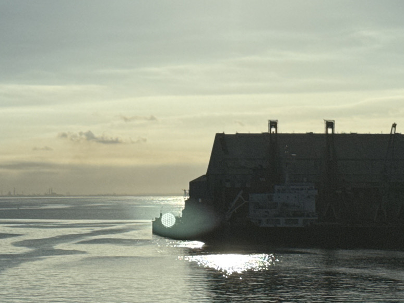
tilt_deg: +6.6
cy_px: 28
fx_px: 1448
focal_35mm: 124
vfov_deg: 11.9
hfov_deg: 15.9
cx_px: 200
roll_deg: +0.5
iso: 50
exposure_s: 1/50000
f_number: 1.78
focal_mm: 6.76
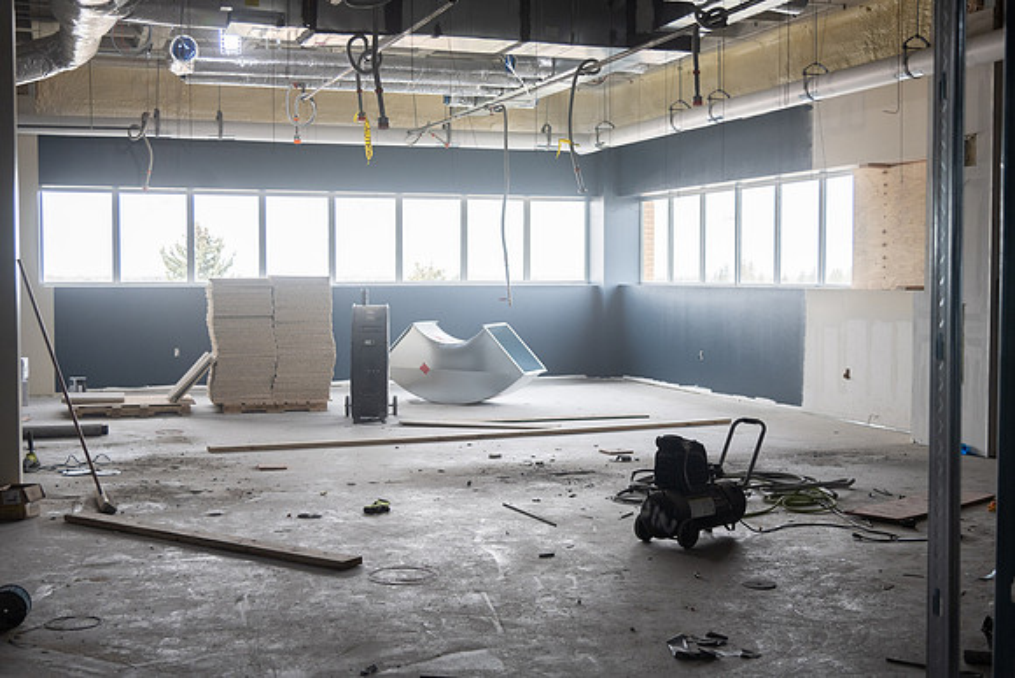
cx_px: 521
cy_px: 339
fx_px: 1299
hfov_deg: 42.7
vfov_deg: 29.2
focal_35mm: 46
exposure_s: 1/250
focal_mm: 44
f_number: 4
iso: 400
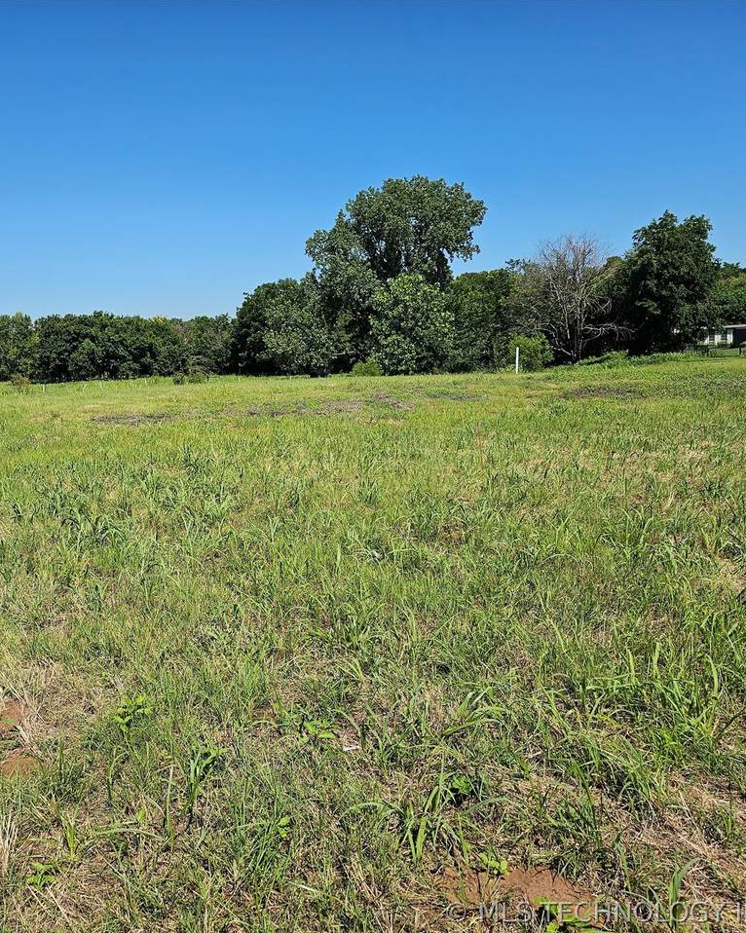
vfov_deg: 58.8
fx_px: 828
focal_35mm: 30
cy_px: 466
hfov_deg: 47.6
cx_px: 241
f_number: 1.7
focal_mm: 6.3
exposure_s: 1/1154
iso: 10
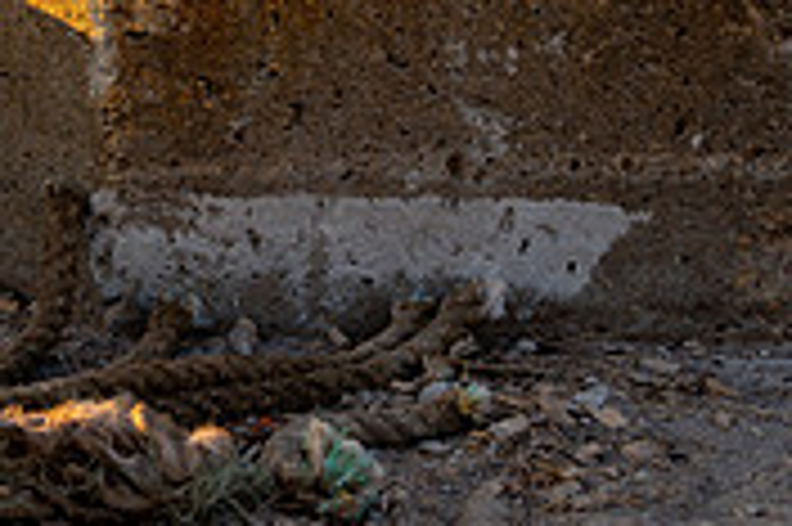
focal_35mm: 132
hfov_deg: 15.3
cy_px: -103
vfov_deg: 10.2
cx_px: 9
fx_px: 2901
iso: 125
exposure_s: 1/200
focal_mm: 40
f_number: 5
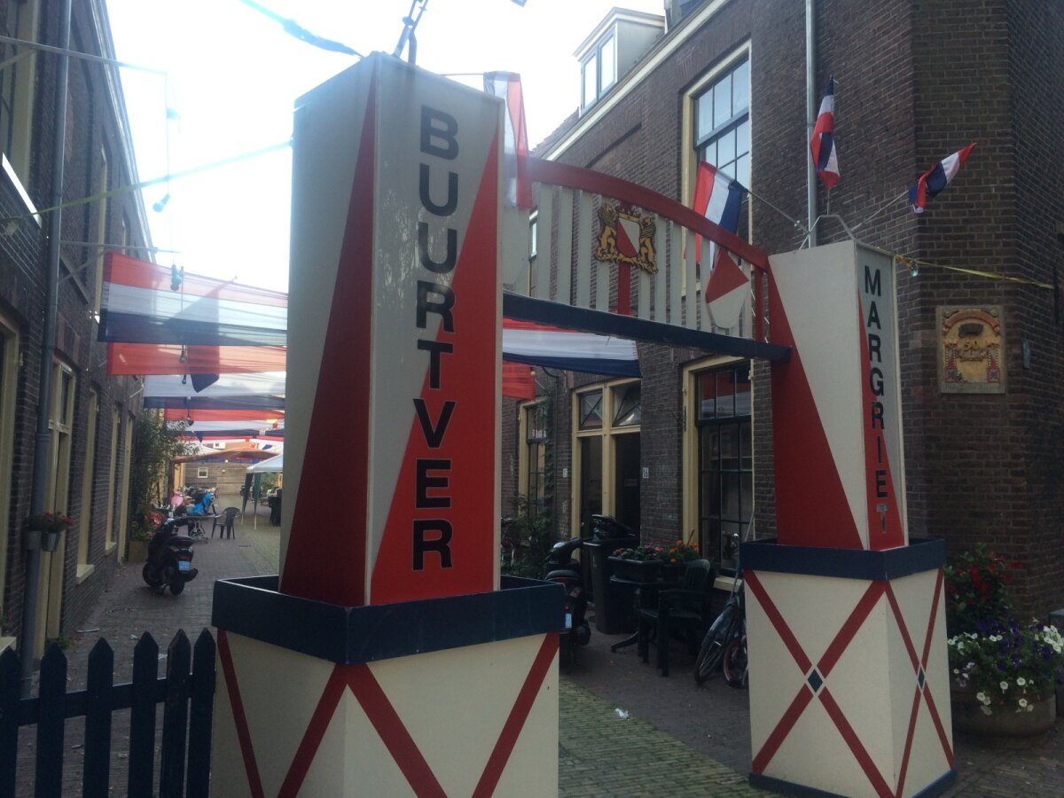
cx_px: 532
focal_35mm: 29
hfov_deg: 61.7
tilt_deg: +4.2
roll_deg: -0.5
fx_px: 891
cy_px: 399
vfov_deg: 48.2
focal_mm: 4.15
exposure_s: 1/50
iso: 40
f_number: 2.2
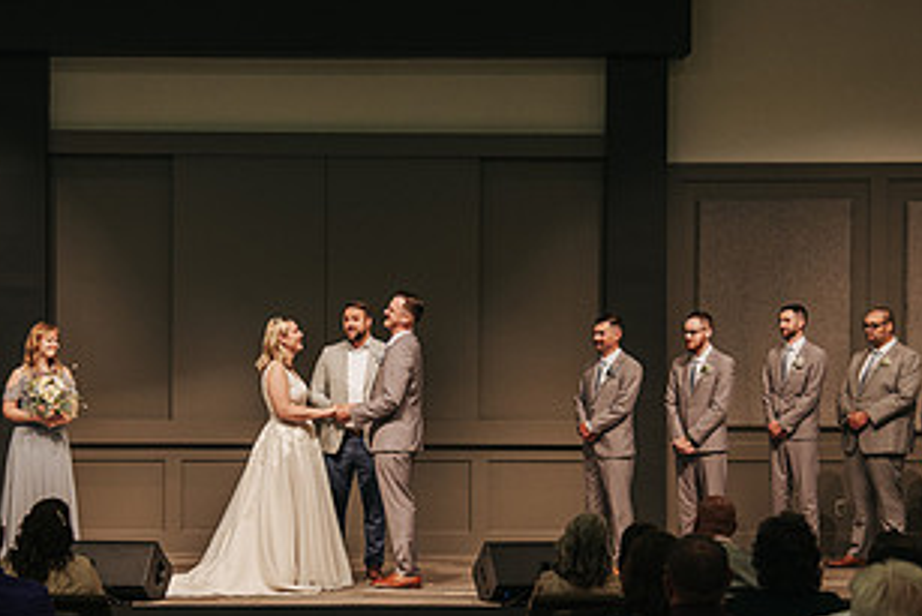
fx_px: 2690
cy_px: 394
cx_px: 335
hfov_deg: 19.4
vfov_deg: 13.0
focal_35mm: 105
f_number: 4
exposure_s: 1/200
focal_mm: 50
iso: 1000
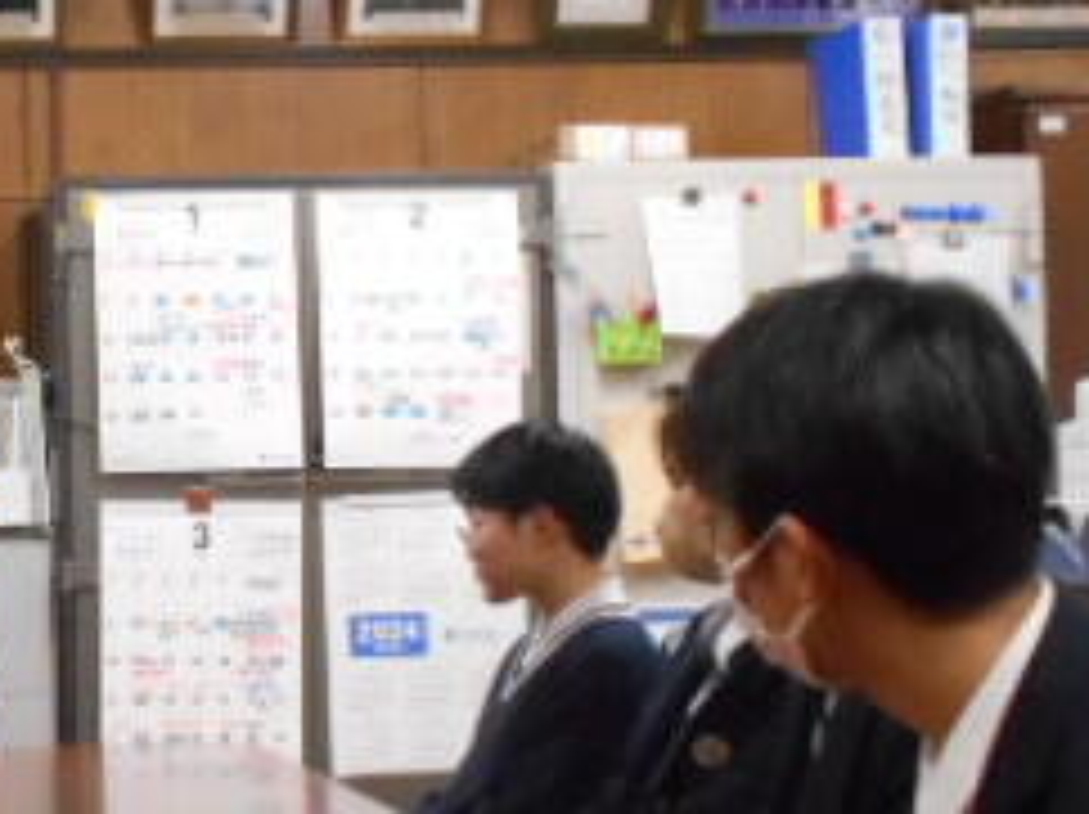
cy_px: 526
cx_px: -58
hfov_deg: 20.9
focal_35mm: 90
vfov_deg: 16.4
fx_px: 2829
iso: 800
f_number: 3.6
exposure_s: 1/80
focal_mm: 5.8
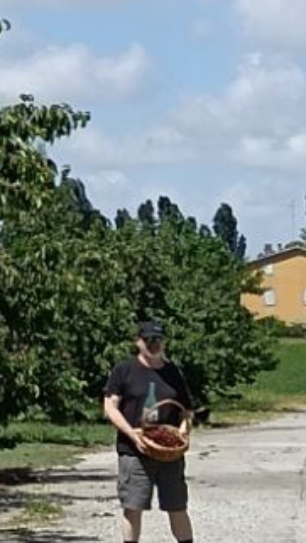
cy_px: -39
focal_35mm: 183
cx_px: -669
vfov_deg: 11.6
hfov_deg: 6.1
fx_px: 2635
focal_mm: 3.98
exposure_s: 1/997
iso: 64
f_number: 1.8
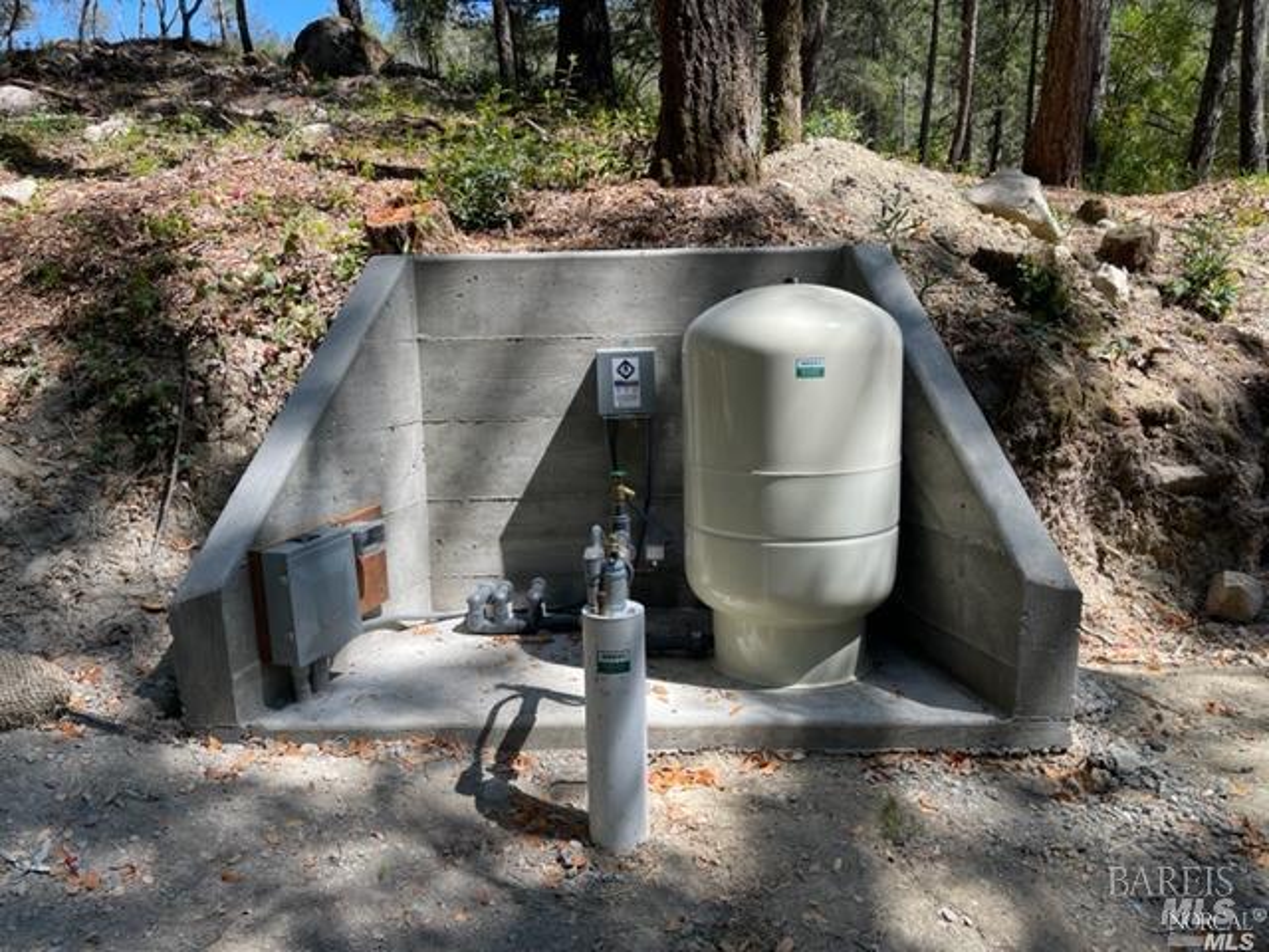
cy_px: 476
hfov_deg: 67.3
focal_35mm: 26
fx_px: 953
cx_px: 634
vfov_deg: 53.1
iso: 32
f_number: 1.6
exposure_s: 1/786
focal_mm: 5.1
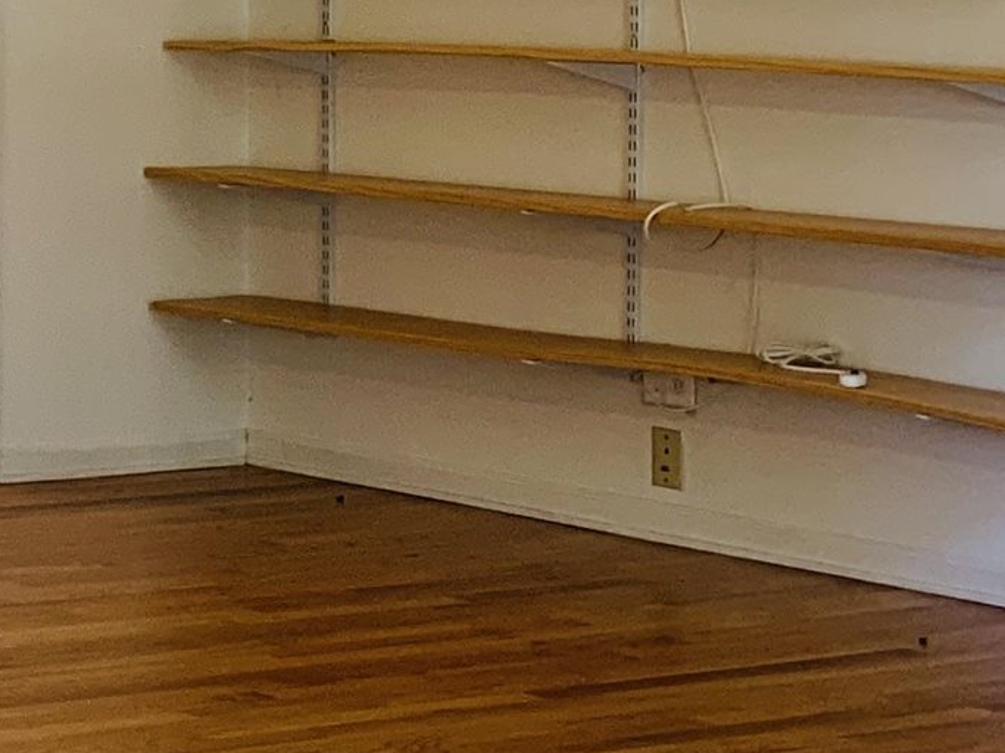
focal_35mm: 117
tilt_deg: +0.7
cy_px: 15
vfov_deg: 12.5
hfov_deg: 14.2
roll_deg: -0.3
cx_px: -984
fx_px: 3396
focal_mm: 4.25
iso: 100
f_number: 1.8
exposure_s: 1/70
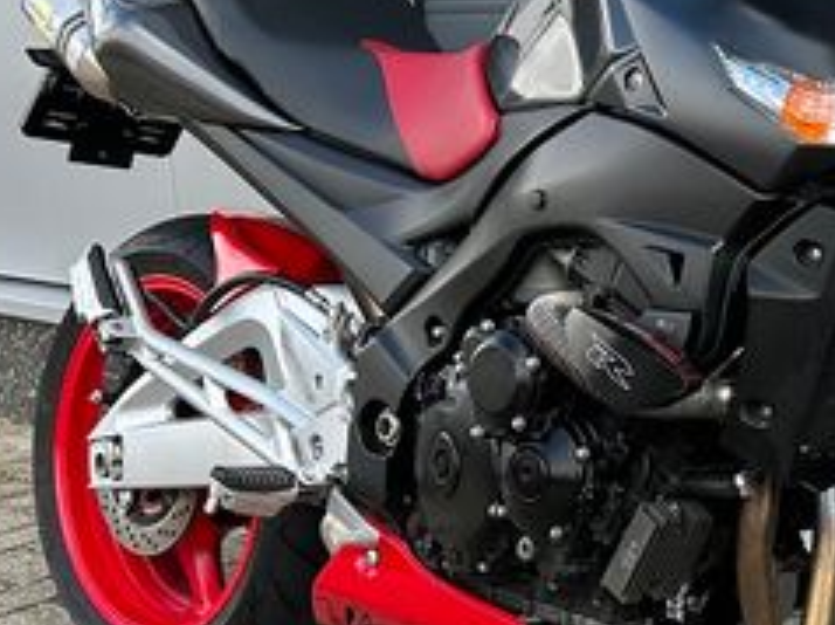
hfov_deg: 26.2
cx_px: 849
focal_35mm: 70
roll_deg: +1.5
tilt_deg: -10.9
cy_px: 348
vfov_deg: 21.0
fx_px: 1687
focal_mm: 5.7
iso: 50
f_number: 1.5
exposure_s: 1/621
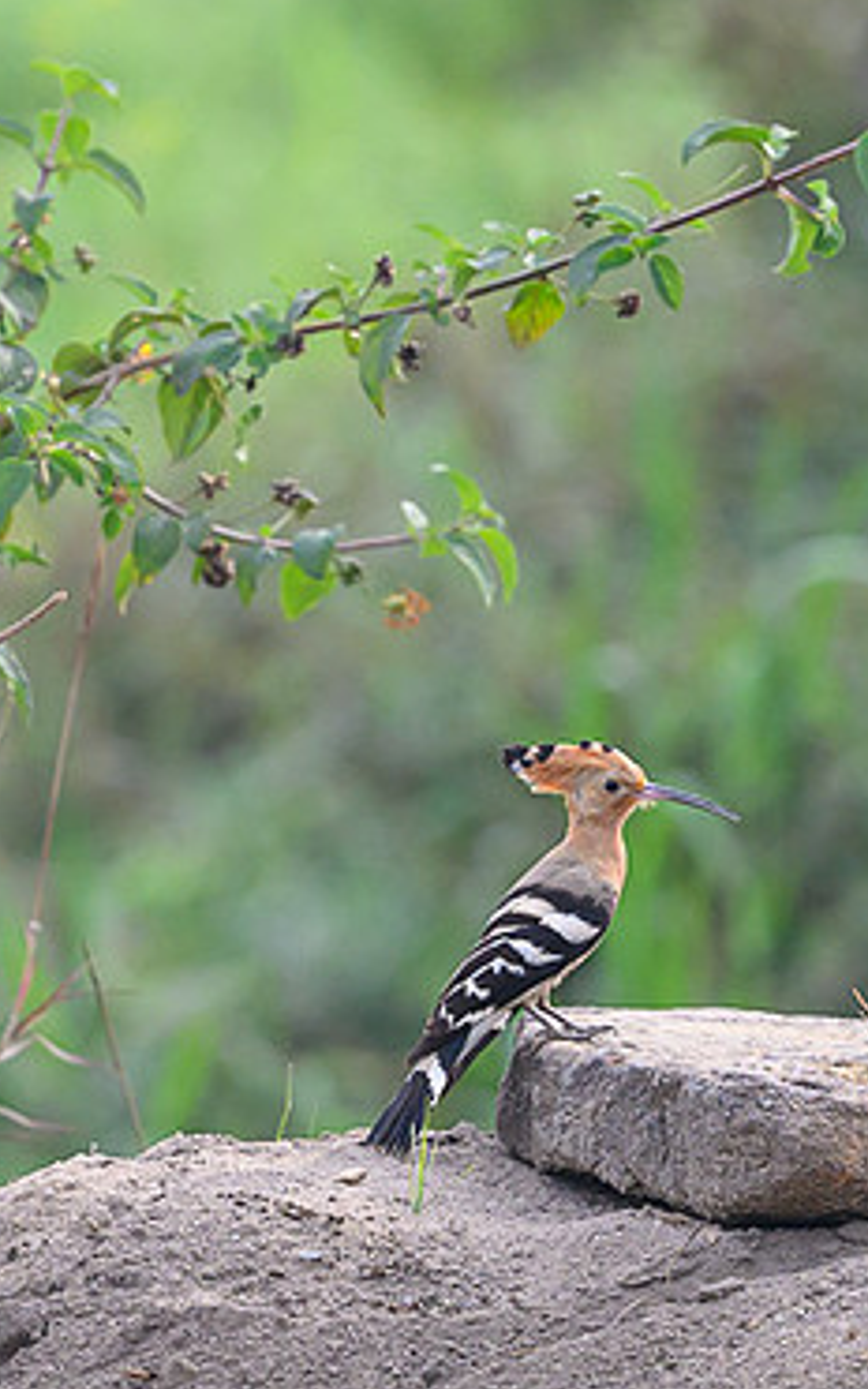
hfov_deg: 1.0
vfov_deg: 1.6
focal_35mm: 1285
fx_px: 48618
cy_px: 1003
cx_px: 407
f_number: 5
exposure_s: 1/2000
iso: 1600
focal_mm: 400
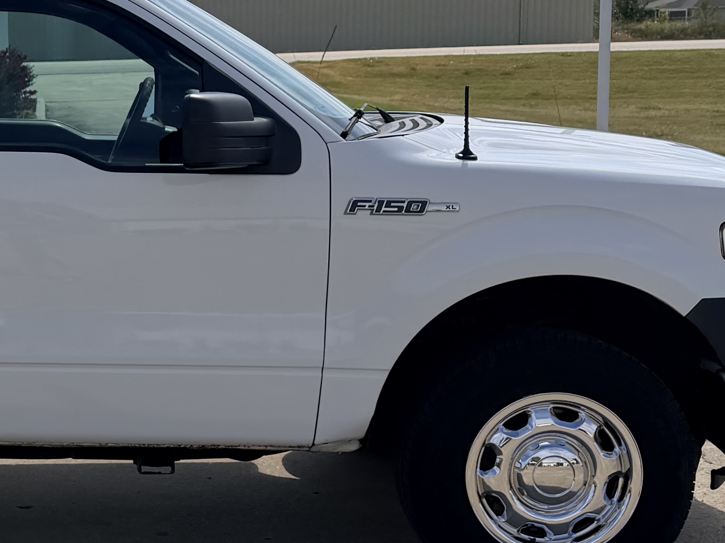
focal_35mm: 74
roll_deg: -0.3
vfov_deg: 19.9
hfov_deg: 24.2
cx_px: -113
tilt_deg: -4.6
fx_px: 1550
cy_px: 257
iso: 80
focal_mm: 6.76
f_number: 1.78
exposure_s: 1/8130
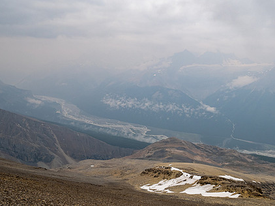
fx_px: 262
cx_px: 169
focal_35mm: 33
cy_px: 120
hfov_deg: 54.9
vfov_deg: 42.8
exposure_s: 1/320
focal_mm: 12
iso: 200
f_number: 8
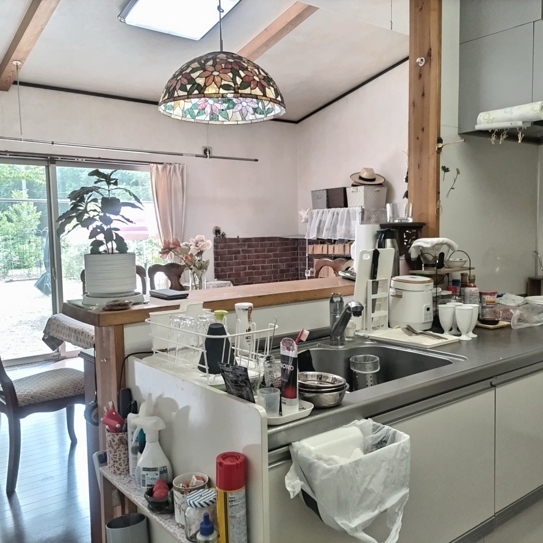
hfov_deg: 52.5
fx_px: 550
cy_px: 273
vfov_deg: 52.5
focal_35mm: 31
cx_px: 277
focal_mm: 4.8
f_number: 1.79
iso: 716
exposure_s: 1/33.3
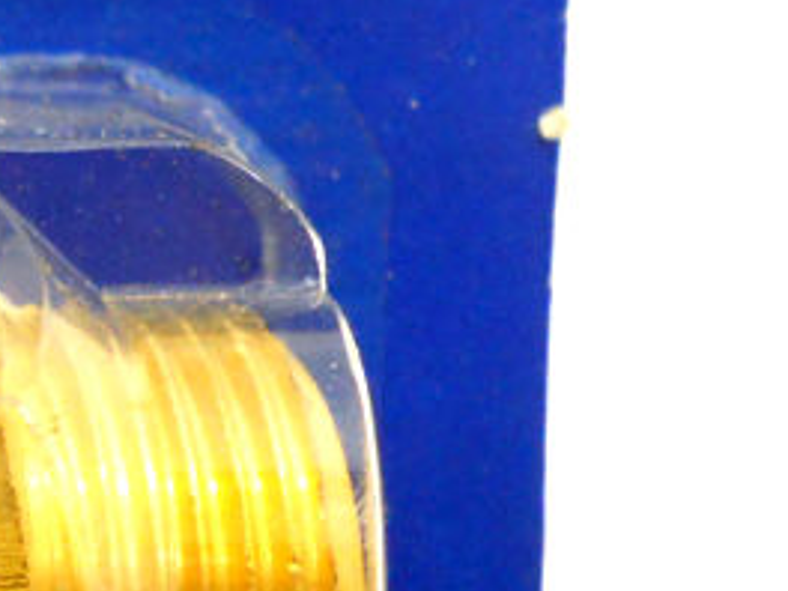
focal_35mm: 121
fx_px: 2754
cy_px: 469
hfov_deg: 14.7
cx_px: -531
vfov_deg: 12.2
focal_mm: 5.8
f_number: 3.5
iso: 250
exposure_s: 1/30
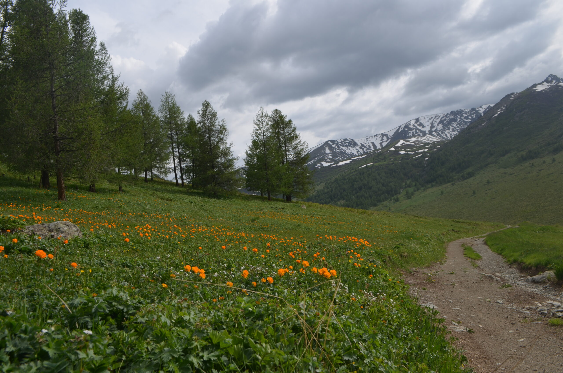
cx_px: 282
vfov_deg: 43.4
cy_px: 186
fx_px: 468
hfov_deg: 62.0
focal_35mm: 30
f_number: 8
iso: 100
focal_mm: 20
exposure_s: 1/250
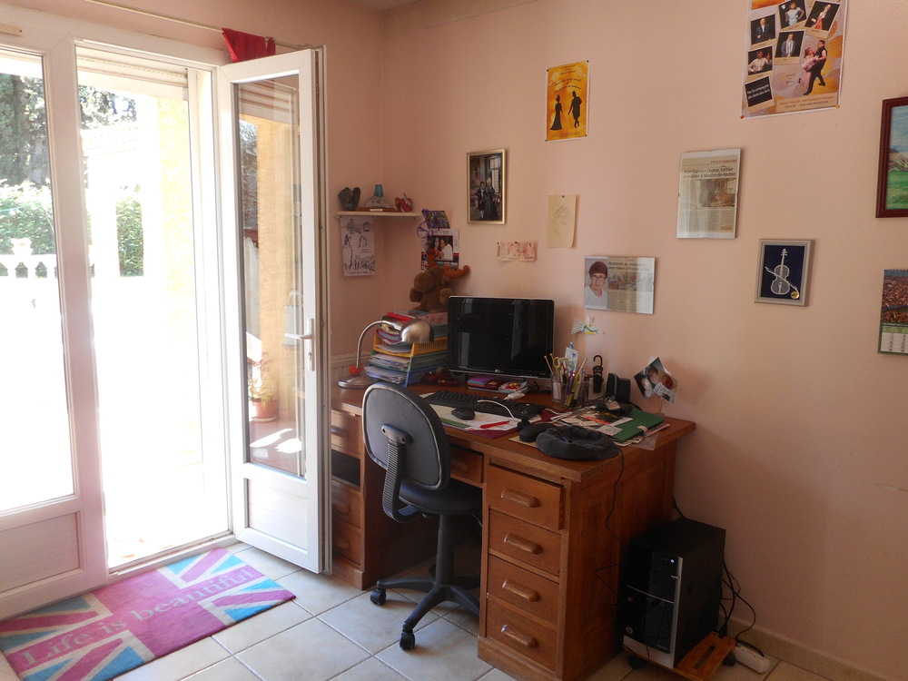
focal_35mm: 25
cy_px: 340
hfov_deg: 69.4
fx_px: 656
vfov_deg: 54.9
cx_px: 454
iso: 110
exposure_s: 1/30
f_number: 3.7
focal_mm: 4.5
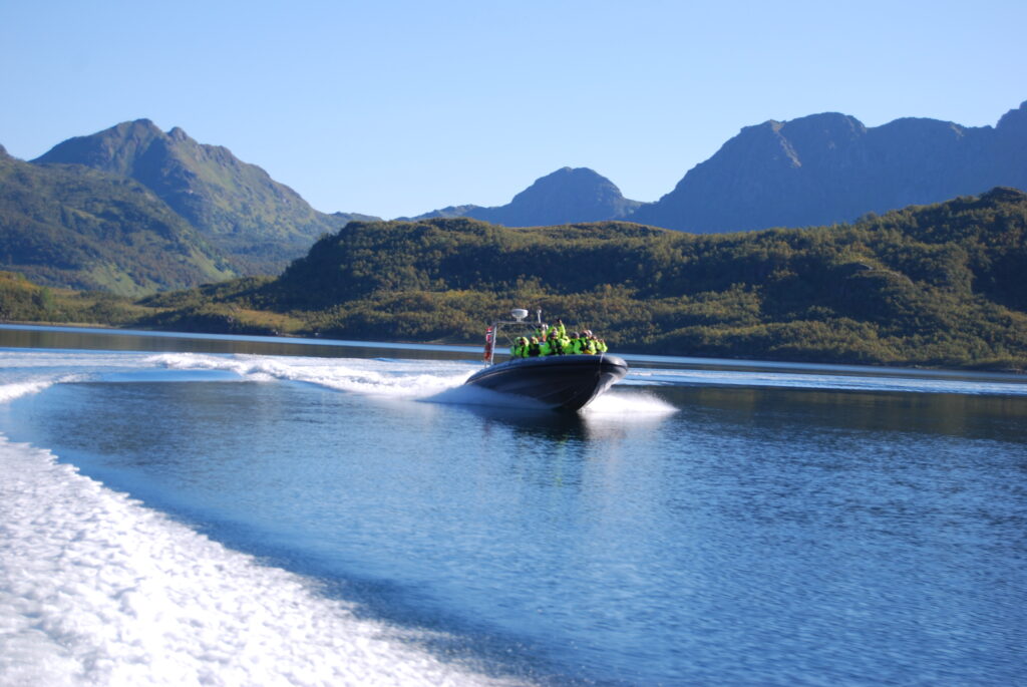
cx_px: 514
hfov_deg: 28.0
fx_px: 2056
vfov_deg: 19.0
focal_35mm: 72
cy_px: 344
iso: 100
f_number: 5.6
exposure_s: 1/320
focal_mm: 48
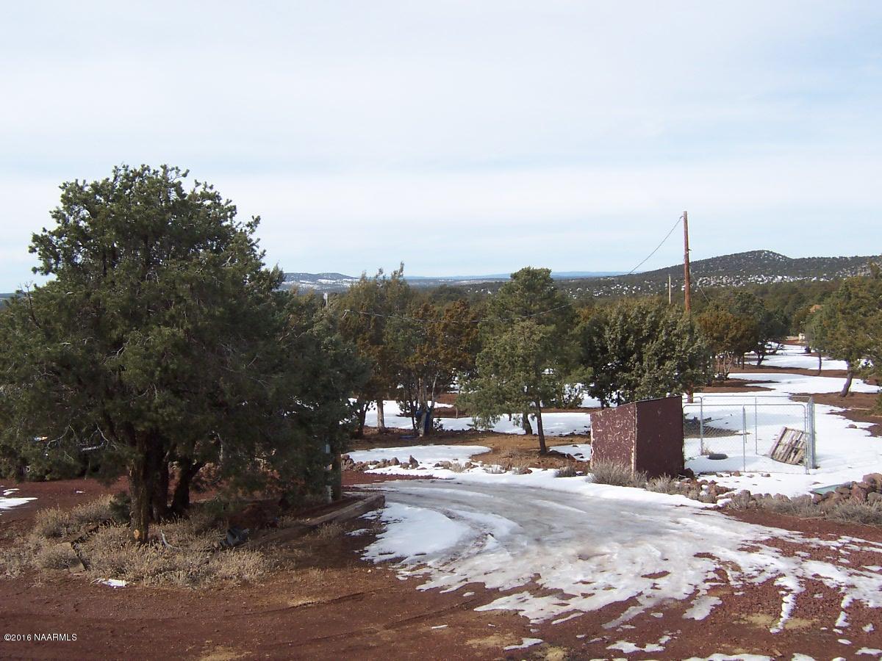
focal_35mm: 36
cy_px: 330
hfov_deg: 51.4
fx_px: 917
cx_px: 441
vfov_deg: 39.7
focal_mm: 5.6
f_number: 4
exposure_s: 1/500
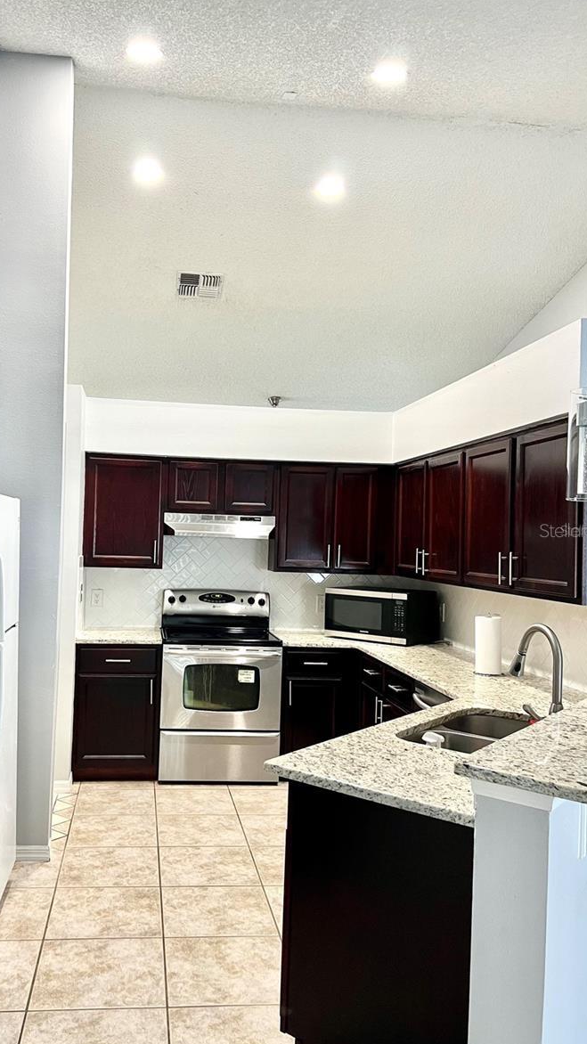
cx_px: 223
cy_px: 530
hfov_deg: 39.9
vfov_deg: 66.1
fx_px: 803
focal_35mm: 29
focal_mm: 5.7
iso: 125
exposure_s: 1/60
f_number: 1.5
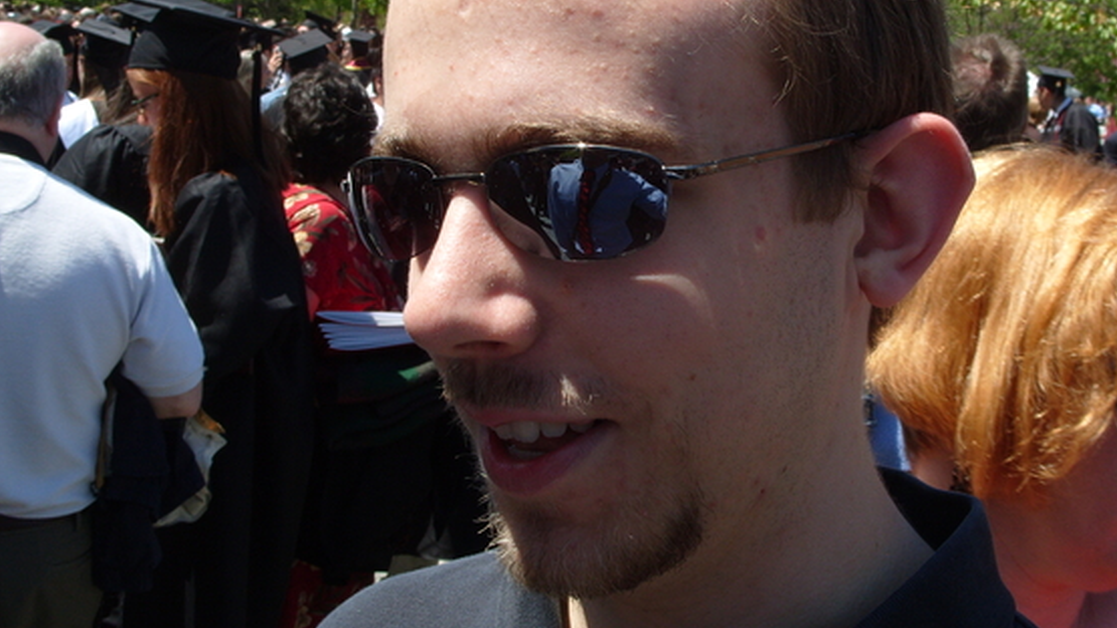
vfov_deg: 27.0
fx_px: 1303
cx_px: 592
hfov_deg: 46.4
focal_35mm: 44
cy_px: 252
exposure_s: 1/350
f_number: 6.3
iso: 80
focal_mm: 7.8
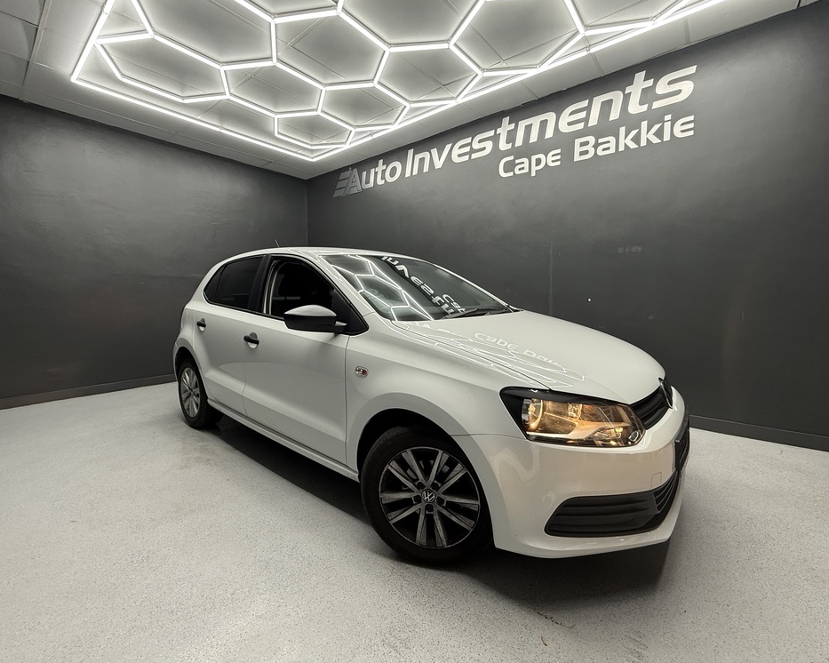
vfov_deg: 84.0
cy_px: 324
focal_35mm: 15
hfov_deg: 96.8
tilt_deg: -3.7
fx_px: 368
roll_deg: +0.1
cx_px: 429
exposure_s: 1/100
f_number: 2.2
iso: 125
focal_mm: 2.22
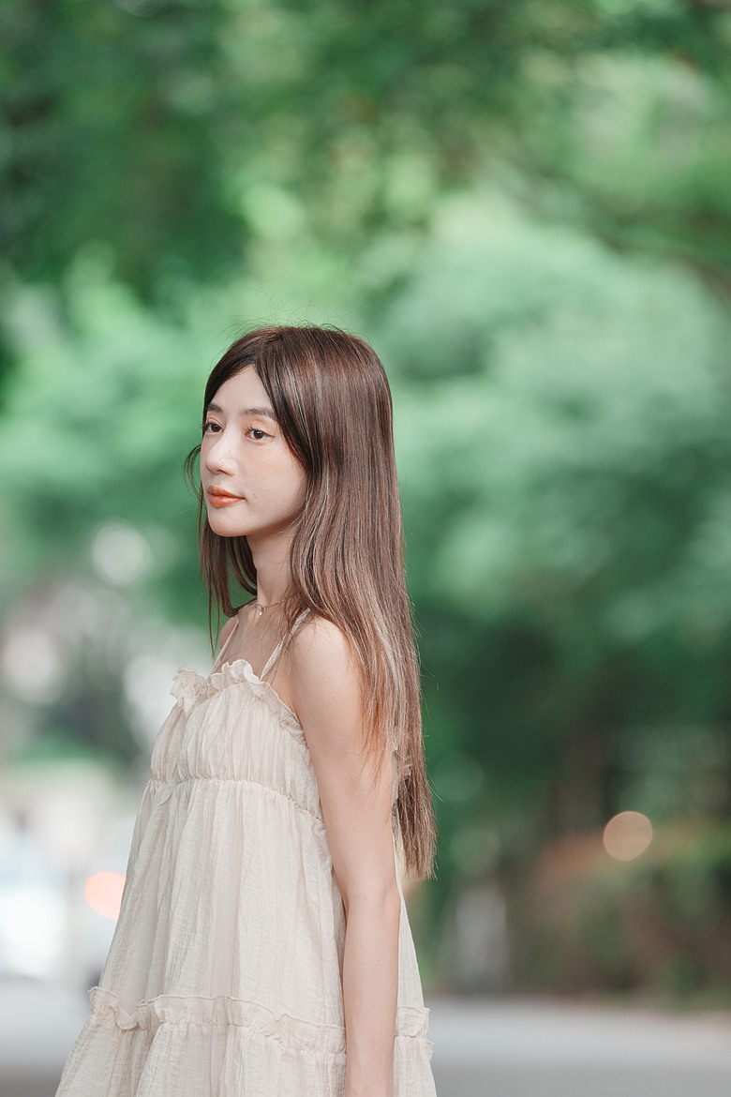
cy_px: 548
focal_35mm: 285
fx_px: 8680
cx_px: 366
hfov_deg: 4.8
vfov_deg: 7.2
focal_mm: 285
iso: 320
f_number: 4.5
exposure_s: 1/320
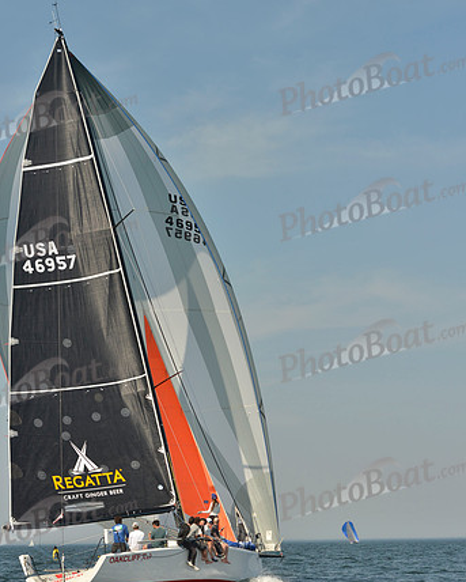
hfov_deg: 17.3
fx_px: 1533
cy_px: 296
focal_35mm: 89
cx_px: 209
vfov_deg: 21.5
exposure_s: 1/1250
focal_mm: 70
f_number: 7.1
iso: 200
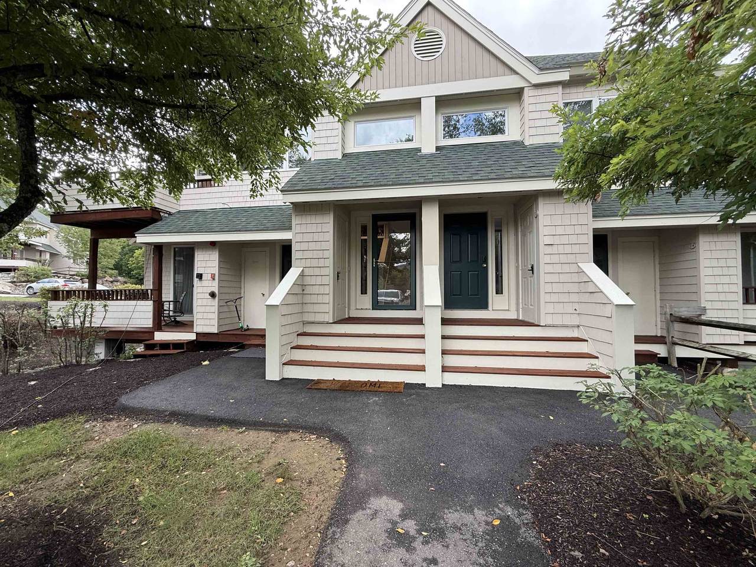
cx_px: 378
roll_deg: +0.0
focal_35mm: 14
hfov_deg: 102.1
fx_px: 306
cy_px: 284
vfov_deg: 85.7
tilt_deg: +2.5
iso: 50
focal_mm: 2.22
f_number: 2.2
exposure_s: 1/134
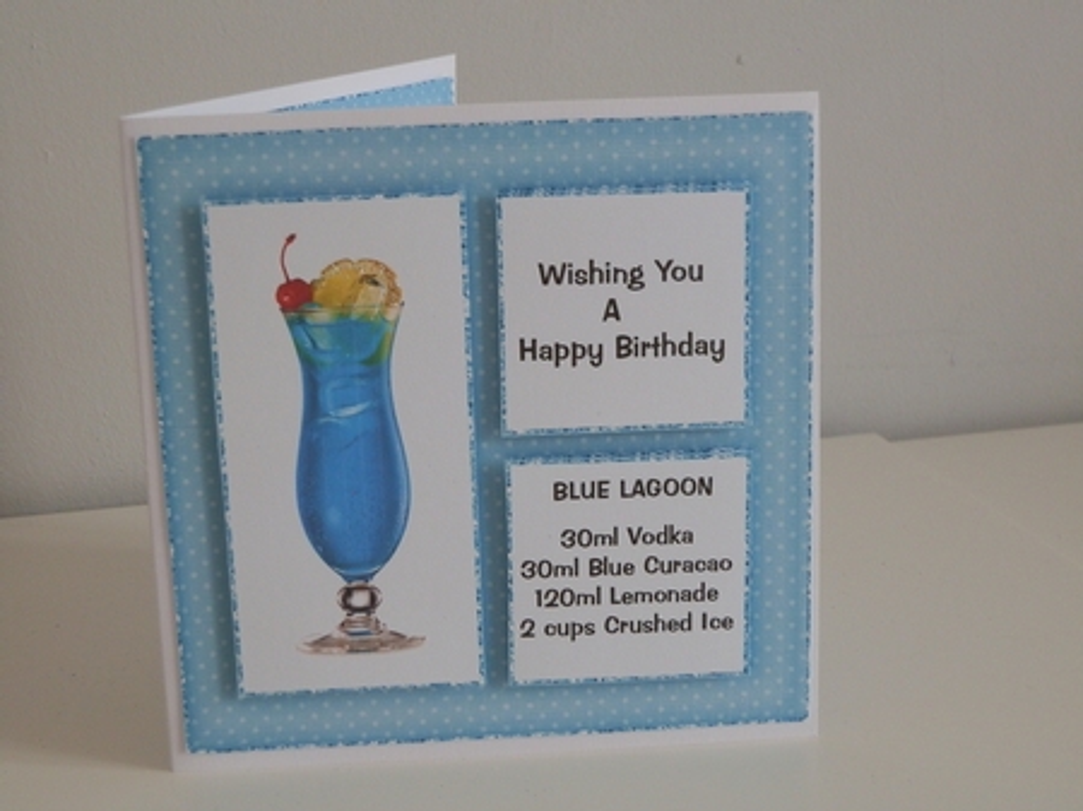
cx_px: 542
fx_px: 1907
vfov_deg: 24.0
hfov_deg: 31.7
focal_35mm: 61
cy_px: 406
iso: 200
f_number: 3.7
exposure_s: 1/60
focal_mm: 10.99
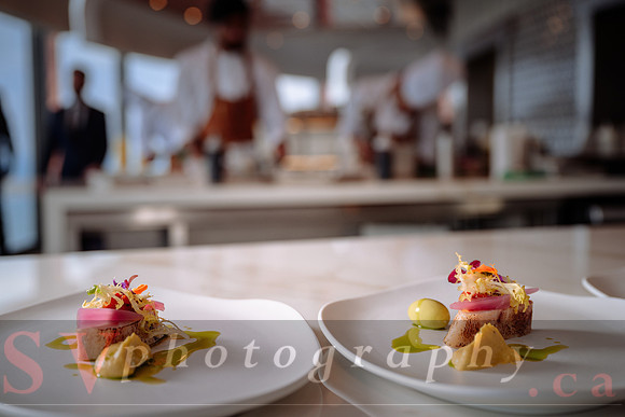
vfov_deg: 29.1
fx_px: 805
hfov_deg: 42.4
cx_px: 322
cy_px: 202
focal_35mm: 46
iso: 100
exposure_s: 1/125
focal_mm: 45
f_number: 4
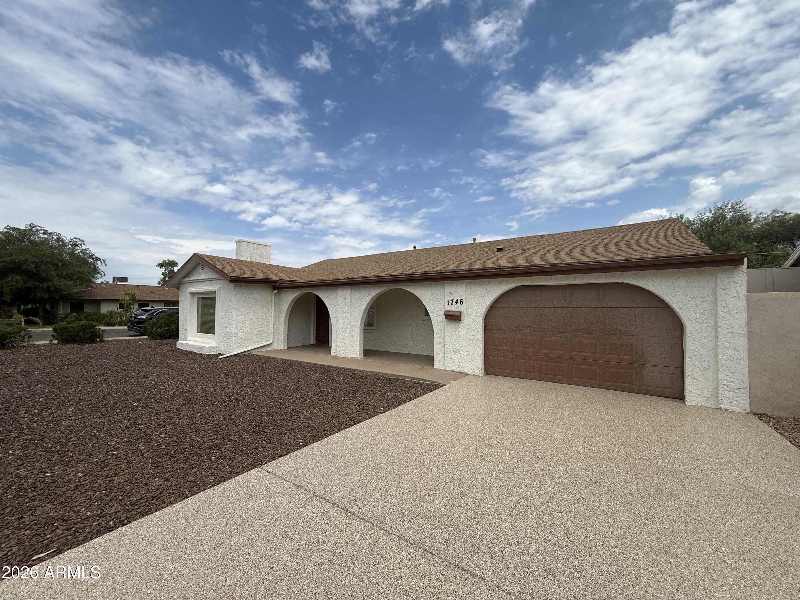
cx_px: 400
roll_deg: +0.0
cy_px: 300
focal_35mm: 14
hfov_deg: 102.1
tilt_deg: +1.0
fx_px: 324
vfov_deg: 85.7
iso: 50
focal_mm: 2.22
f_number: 2.2
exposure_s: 1/3460
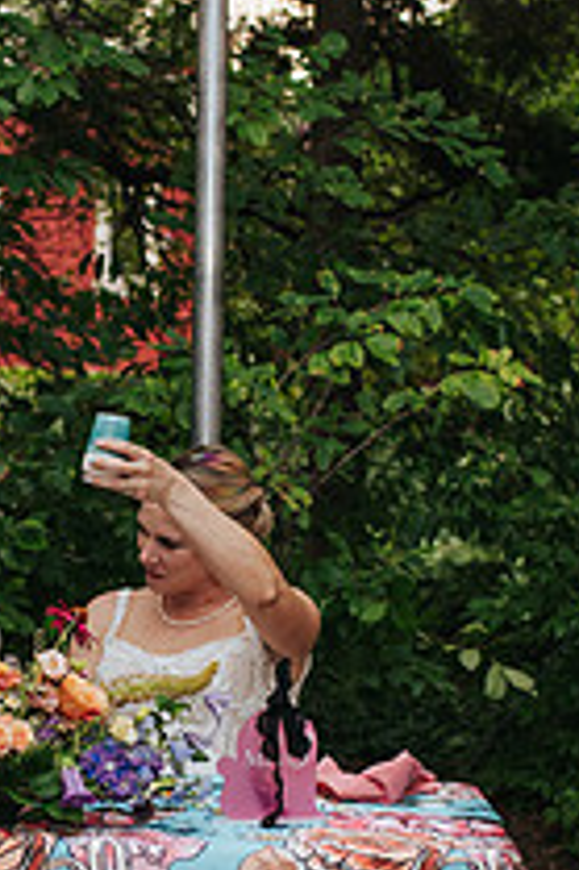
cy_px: 668
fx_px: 2610
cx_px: -13
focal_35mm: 108
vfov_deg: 18.8
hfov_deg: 12.5
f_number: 2.8
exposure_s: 1/200
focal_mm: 35
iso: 1000
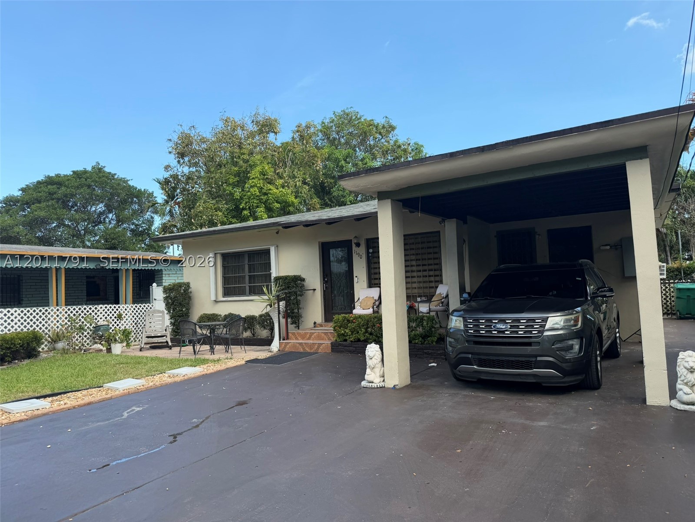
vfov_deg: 56.8
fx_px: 482
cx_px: 348
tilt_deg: +4.2
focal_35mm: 24
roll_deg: +2.4
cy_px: 261
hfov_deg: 71.6
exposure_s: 1/1122
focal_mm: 6.76
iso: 100
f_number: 1.78
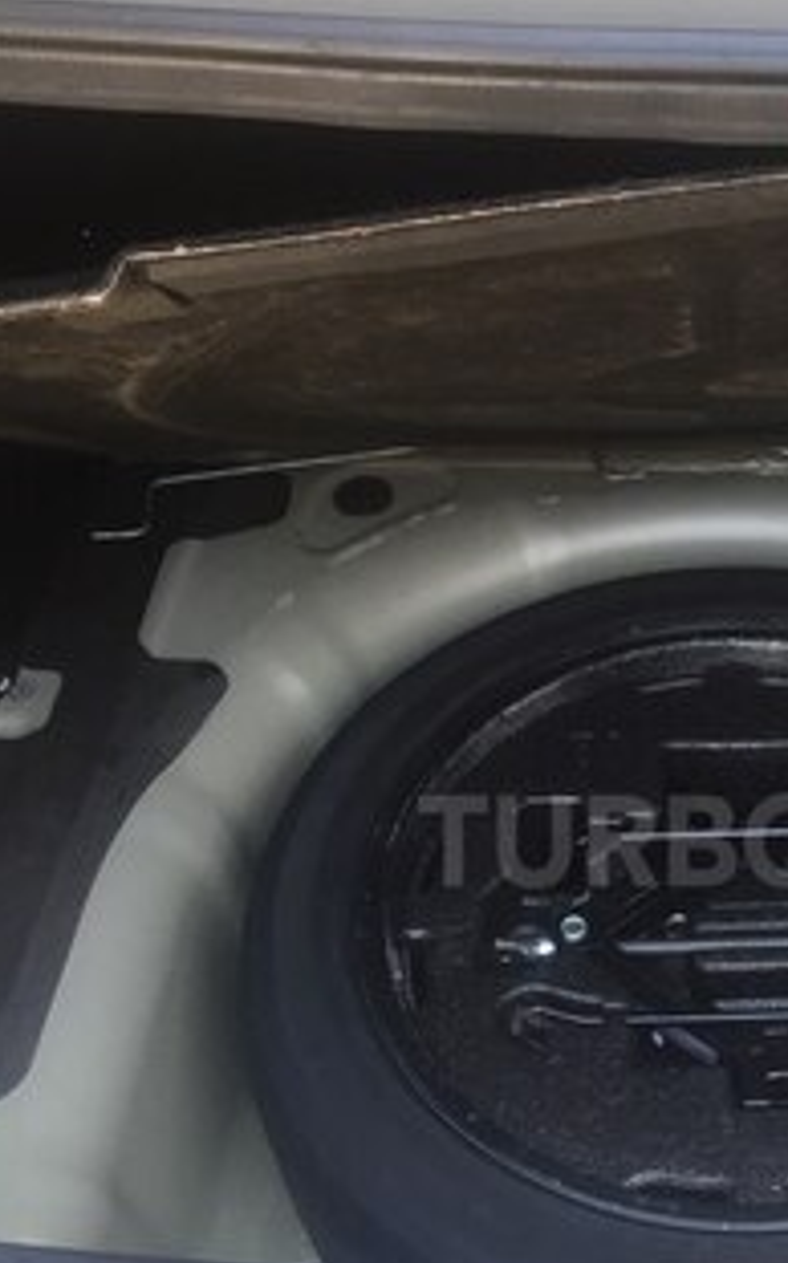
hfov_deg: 25.4
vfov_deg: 40.6
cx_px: 731
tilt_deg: -46.9
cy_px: 841
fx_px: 1686
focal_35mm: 49
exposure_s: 1/33
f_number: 2.2
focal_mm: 4.15
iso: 40
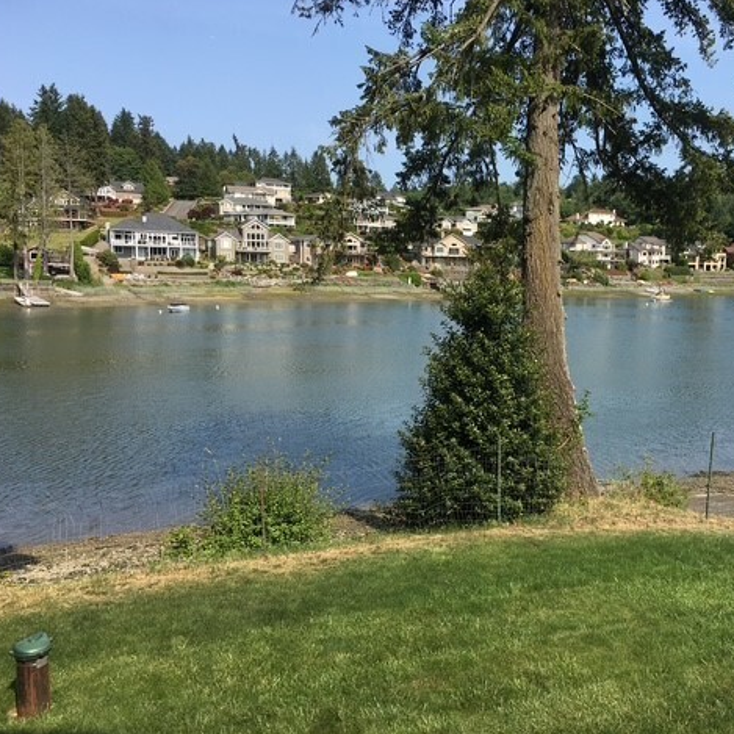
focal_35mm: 35
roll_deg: -0.1
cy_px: 362
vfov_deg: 47.2
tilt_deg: -7.6
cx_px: 480
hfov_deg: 46.6
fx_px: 840
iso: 25
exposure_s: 1/1451
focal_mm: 4.15
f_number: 2.2
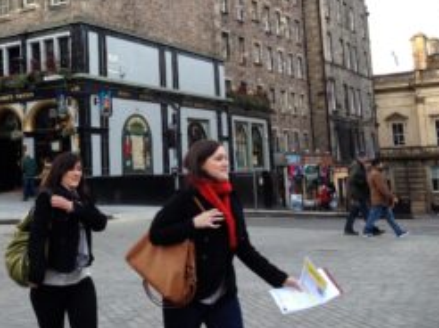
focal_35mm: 57
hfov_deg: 33.0
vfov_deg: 25.4
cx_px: 95
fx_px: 722
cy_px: 91
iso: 50
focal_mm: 4.28
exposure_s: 1/198
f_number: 2.4
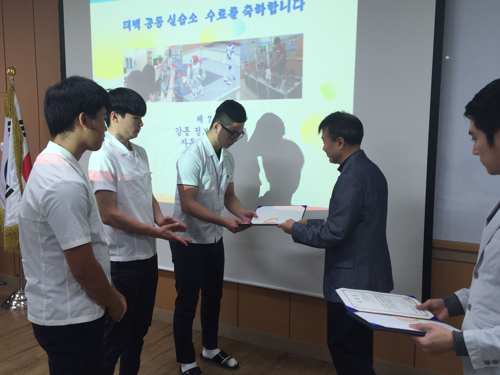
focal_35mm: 34
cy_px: 184
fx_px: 491
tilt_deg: -7.0
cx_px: 229
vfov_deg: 41.8
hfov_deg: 53.9
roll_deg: -1.0
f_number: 2.2
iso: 40
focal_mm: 4.15
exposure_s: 1/60
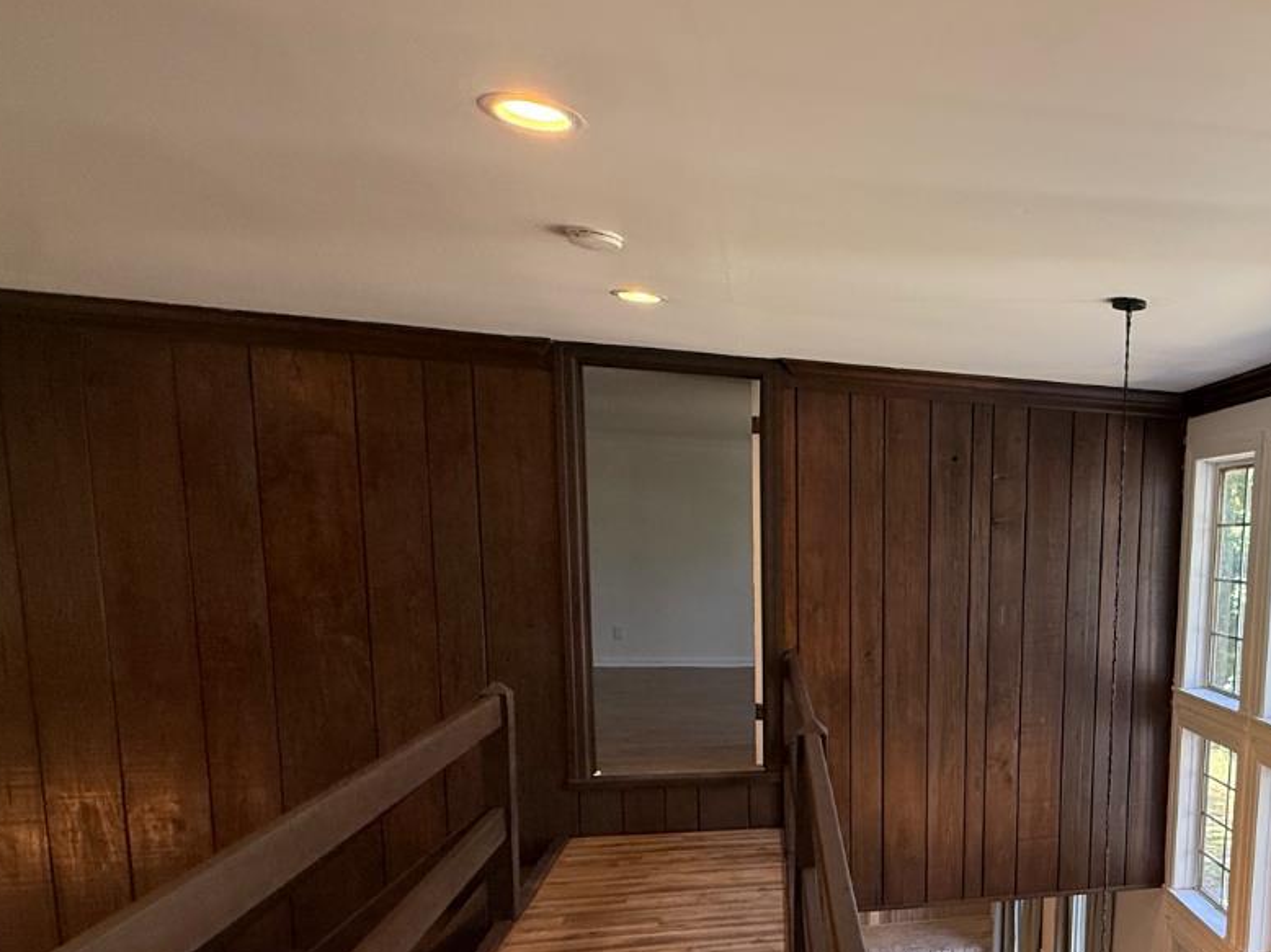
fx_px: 991
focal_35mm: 27
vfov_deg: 49.8
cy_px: 678
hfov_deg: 57.9
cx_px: 1096
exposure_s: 1/120
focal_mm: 2.22
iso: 160
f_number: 2.2
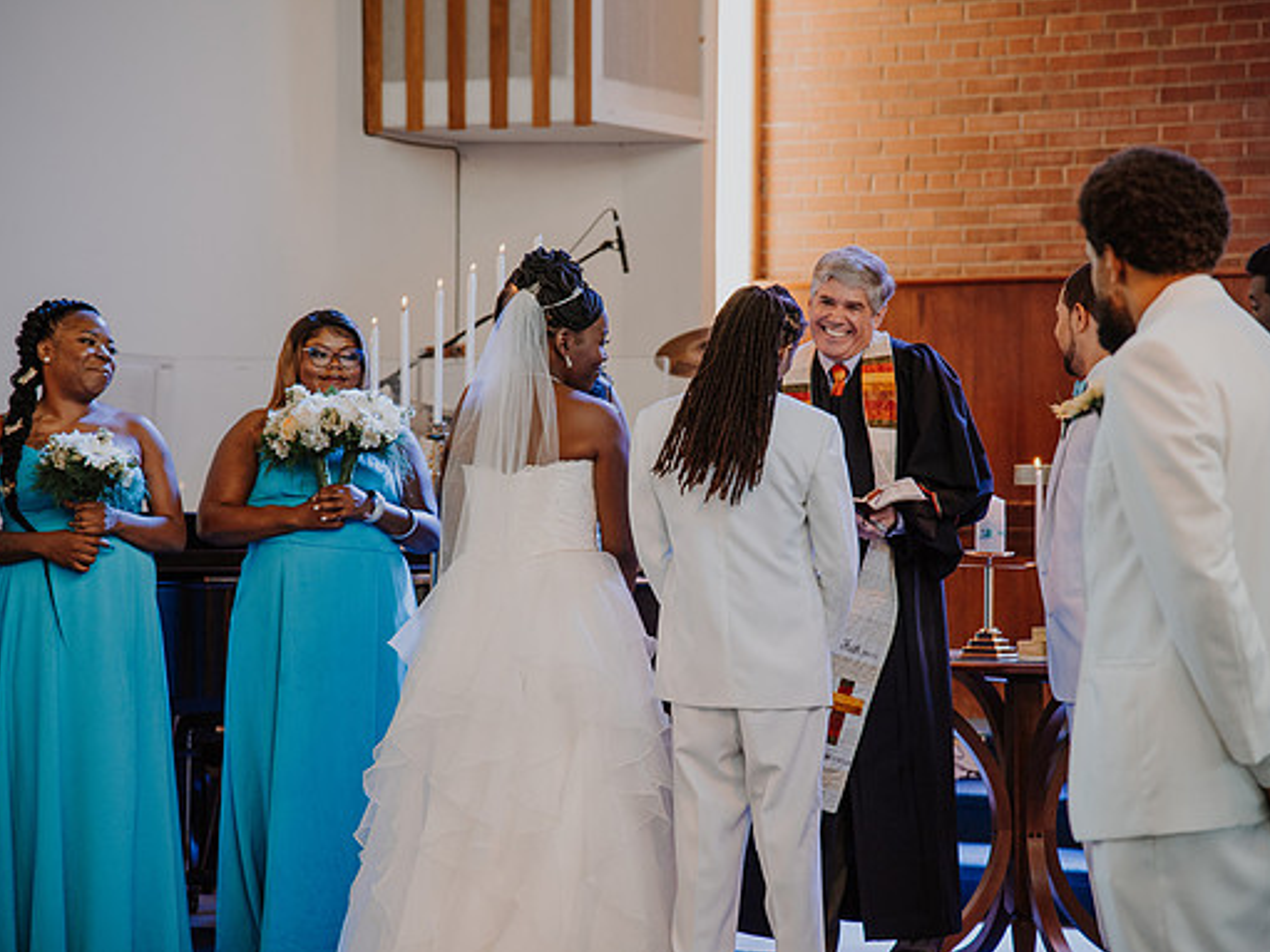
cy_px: 476
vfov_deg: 11.3
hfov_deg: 15.1
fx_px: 4805
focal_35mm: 131
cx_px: 664
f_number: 4
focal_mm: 120
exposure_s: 1/125
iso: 800
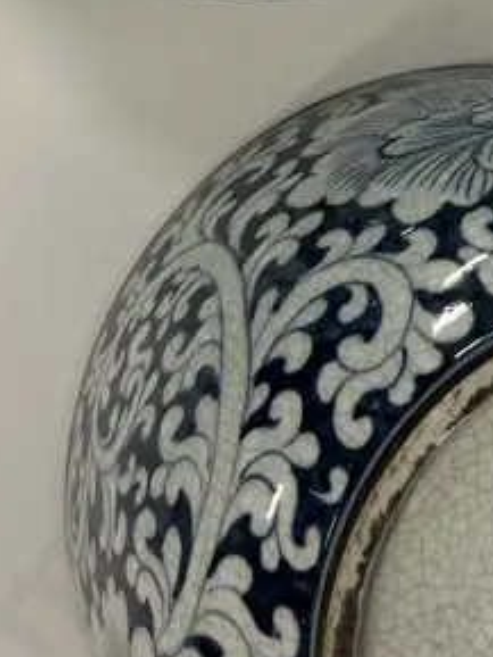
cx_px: 454
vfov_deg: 22.4
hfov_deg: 17.1
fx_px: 1613
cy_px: 64
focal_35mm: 85
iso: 125
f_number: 1.78
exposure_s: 1/50
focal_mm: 6.86
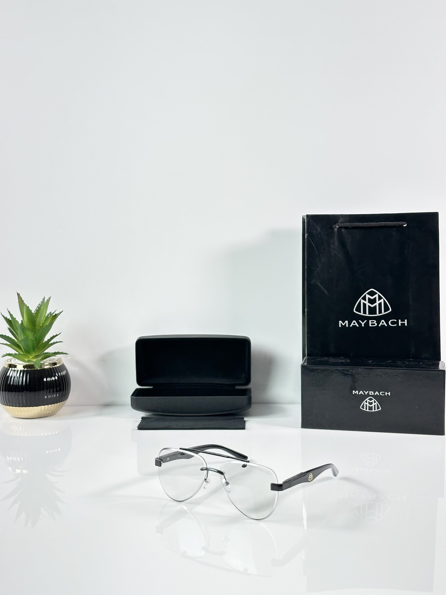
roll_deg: +0.2
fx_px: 825
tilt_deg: -7.1
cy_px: 298
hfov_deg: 30.3
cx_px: 223
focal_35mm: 48
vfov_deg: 39.7
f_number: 1.78
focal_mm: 6.86
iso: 100
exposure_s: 1/100
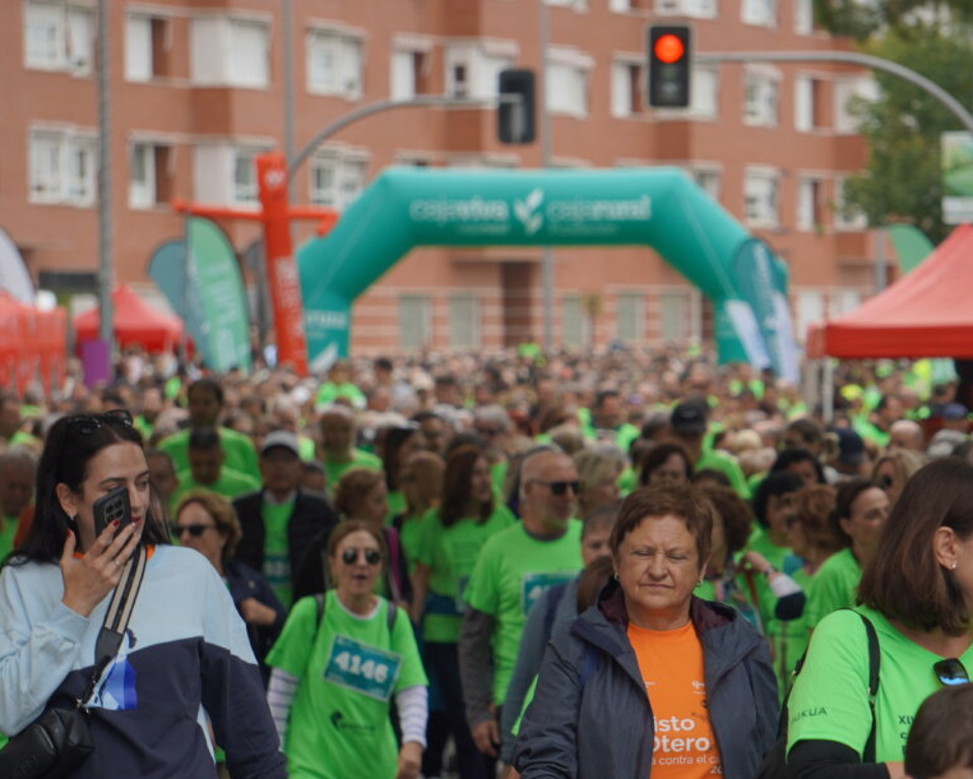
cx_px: 650
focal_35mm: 300
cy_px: 513
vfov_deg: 5.2
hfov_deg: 6.4
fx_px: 8636
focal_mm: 127
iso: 100
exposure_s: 1/160
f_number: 6.3
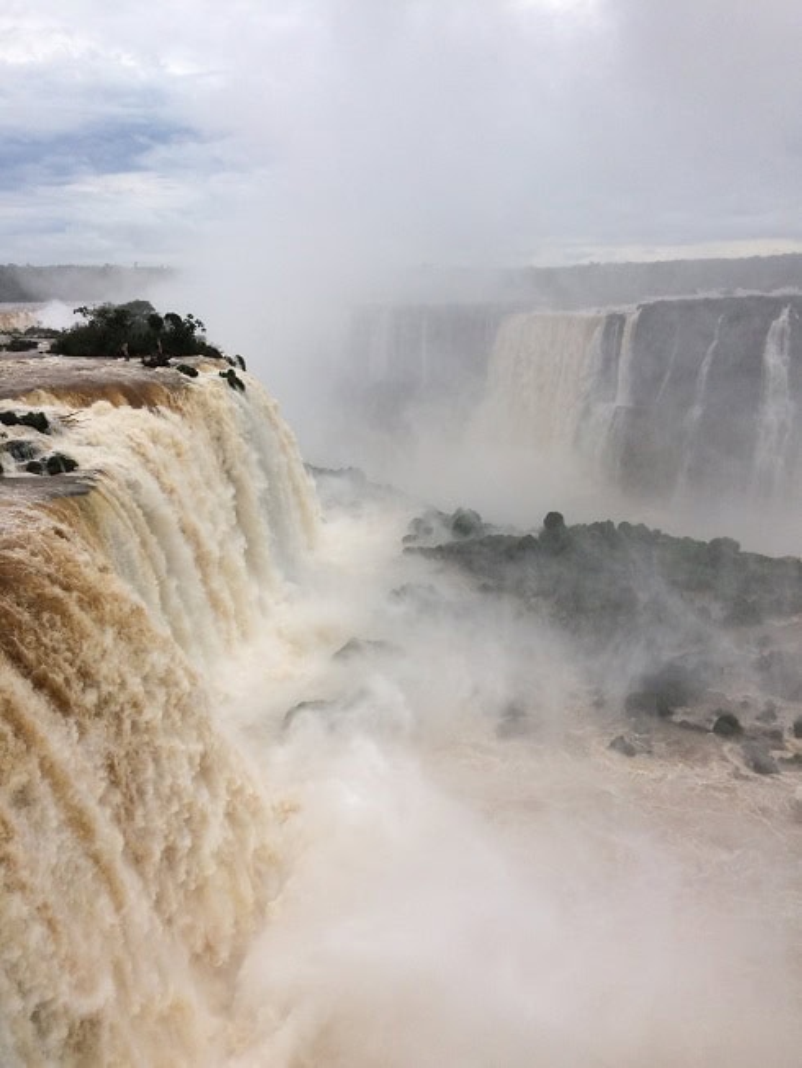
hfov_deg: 48.2
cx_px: 401
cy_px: 534
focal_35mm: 29
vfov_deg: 61.7
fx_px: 896
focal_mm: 4.2
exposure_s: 1/3731
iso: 32
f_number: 2.2
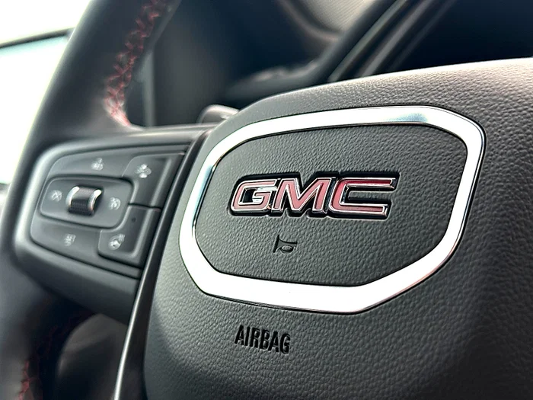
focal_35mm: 48
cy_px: 200
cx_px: 266
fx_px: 739
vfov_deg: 30.3
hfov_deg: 39.7
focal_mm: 6.86
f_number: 1.78
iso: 50
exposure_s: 1/121
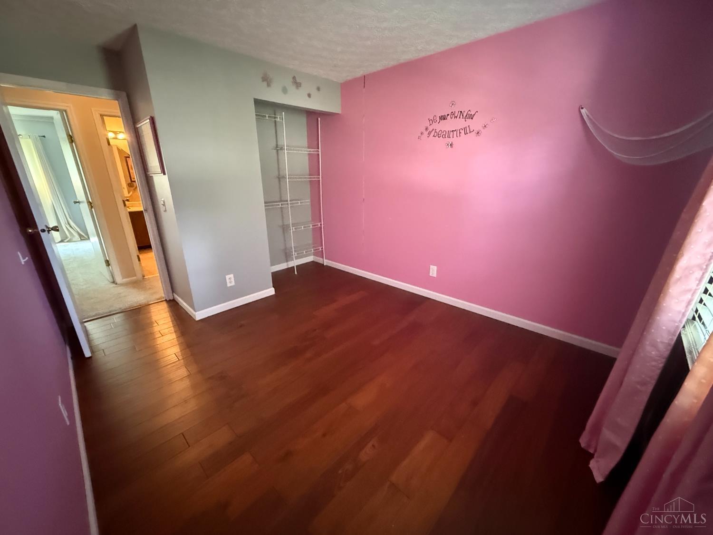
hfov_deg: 102.1
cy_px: 268
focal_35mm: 14
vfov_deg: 85.7
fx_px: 288
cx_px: 356
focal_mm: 2.22
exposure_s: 1/40
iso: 1600
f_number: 2.2
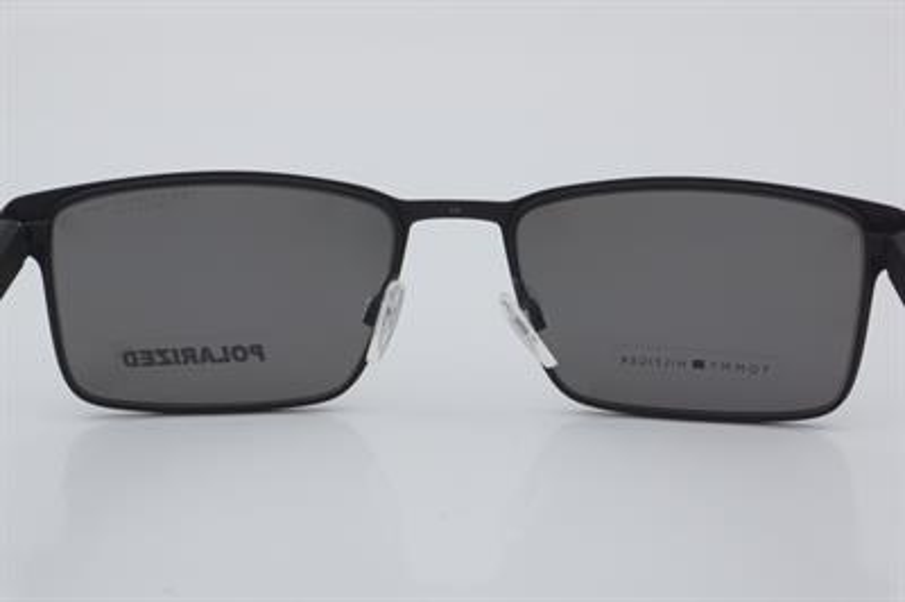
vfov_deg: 16.5
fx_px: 2072
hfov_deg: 24.6
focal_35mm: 82
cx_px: 452
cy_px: 301
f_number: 32
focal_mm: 55
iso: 100
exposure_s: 1/4
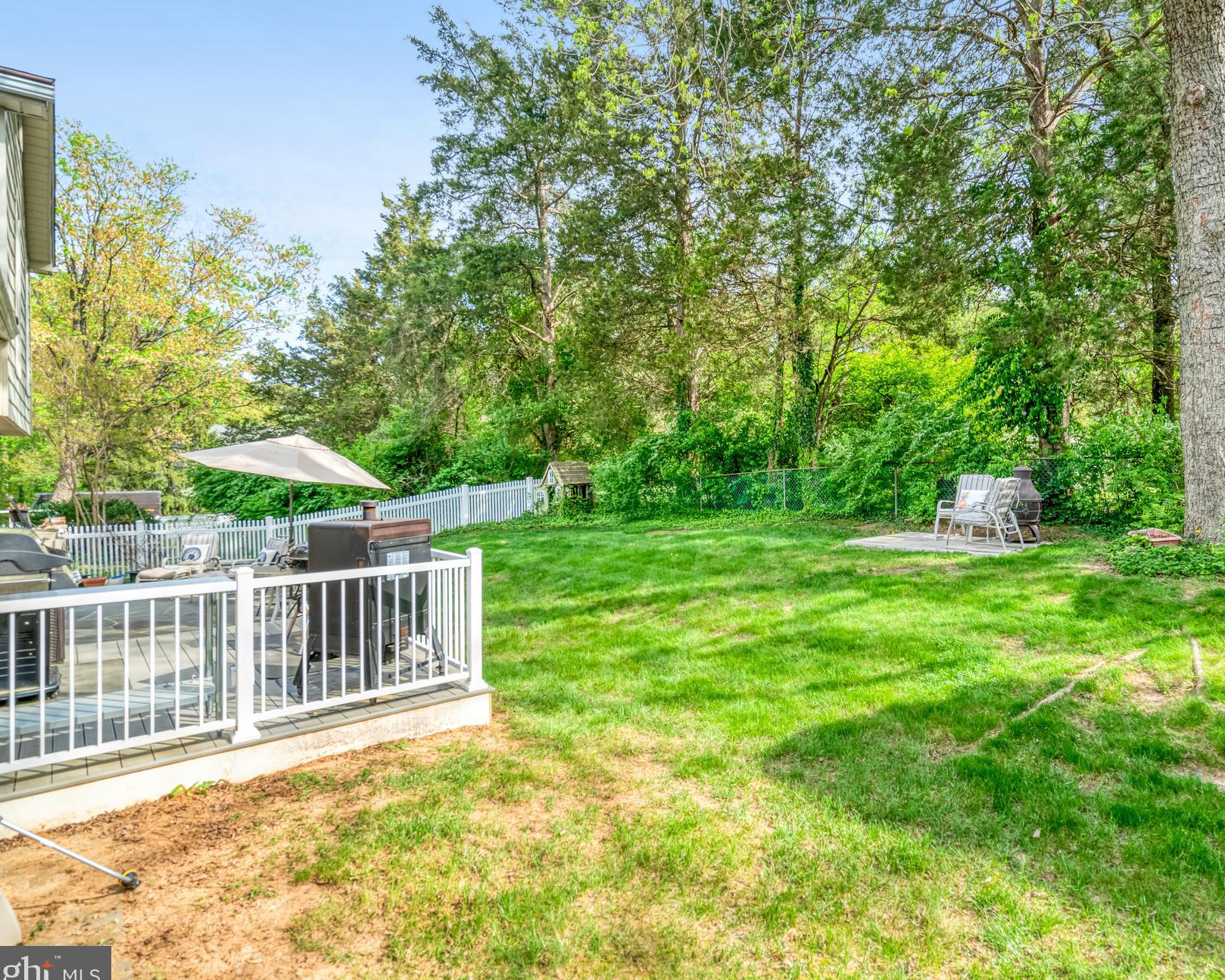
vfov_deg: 70.9
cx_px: 718
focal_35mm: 19
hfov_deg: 82.5
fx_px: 689
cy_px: 484
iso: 640
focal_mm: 16
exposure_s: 1/400
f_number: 8
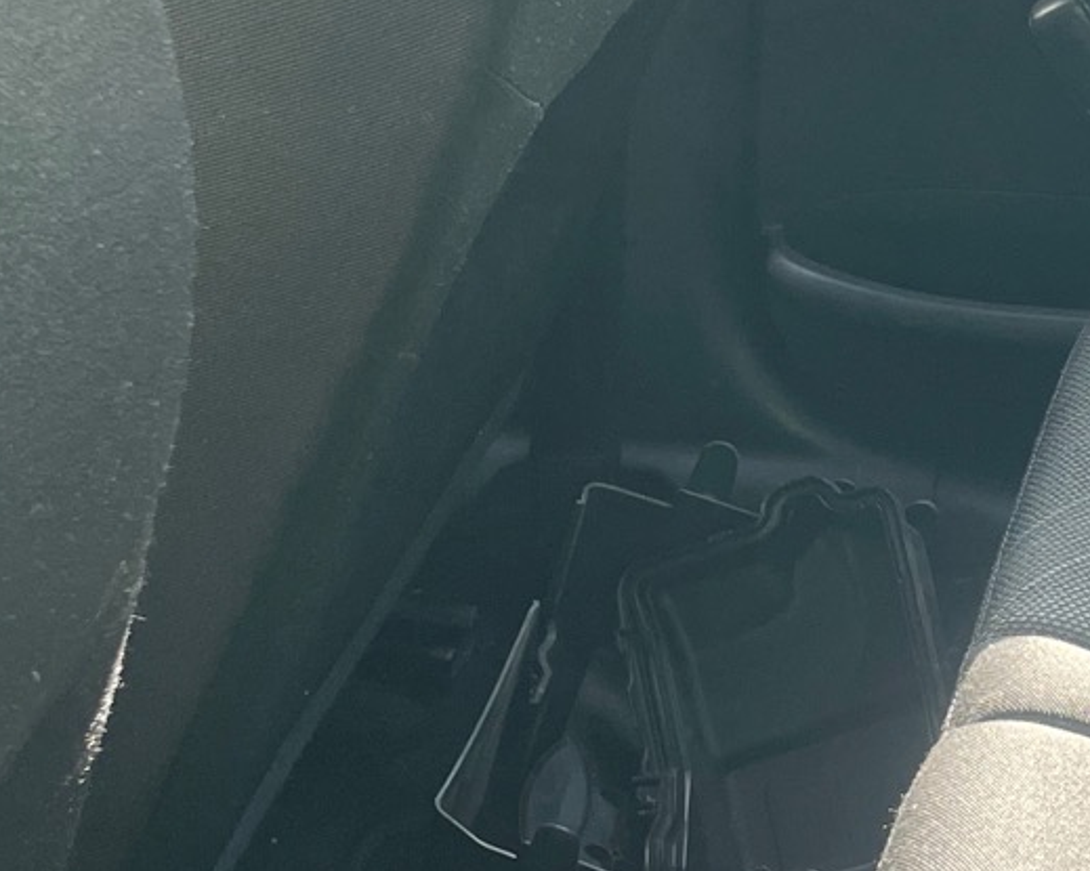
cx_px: 1334
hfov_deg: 20.3
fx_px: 2838
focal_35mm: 88
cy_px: 332
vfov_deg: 17.4
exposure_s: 1/121
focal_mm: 4.2
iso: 100
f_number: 1.6
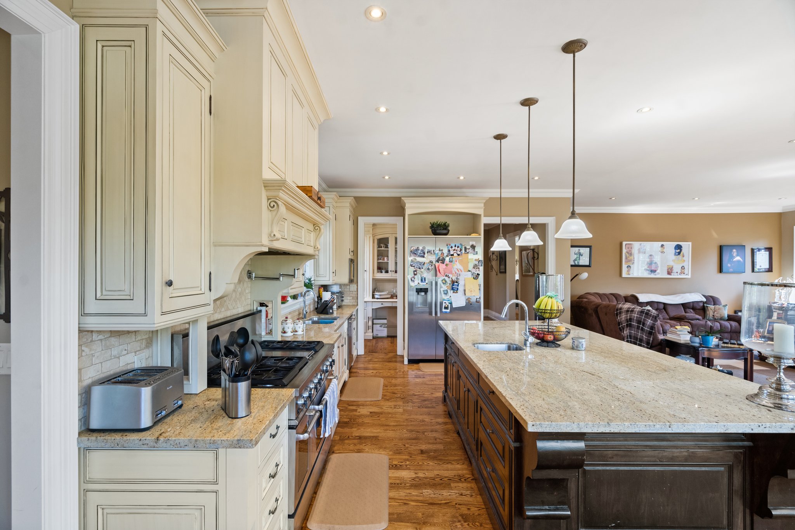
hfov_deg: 96.7
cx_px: 398
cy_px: 265
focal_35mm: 16
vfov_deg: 73.7
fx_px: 353
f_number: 5.6
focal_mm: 16
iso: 2000
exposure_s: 1/30
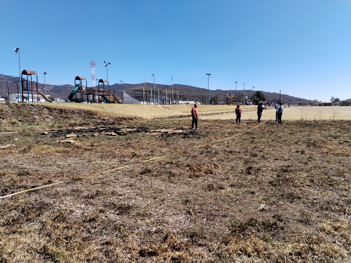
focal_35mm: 29
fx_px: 294
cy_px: 132
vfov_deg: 48.2
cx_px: 176
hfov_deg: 61.7
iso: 100
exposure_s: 1/1301
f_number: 1.8
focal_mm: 4.75
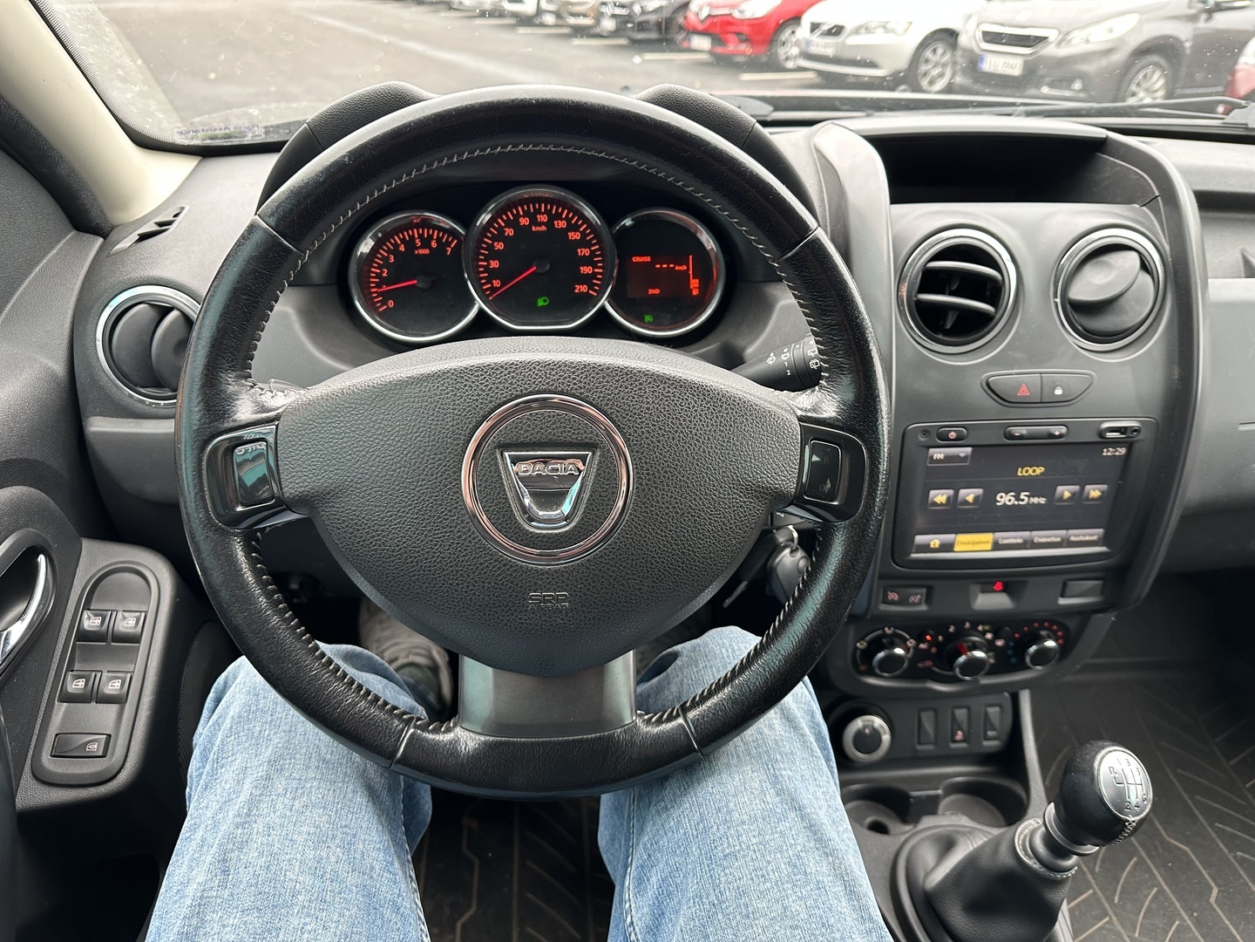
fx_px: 870
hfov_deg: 71.6
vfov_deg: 56.8
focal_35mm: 24
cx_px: 628
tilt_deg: -30.1
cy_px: 471
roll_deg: +0.1
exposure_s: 1/75
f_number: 1.78
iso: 250
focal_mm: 6.86
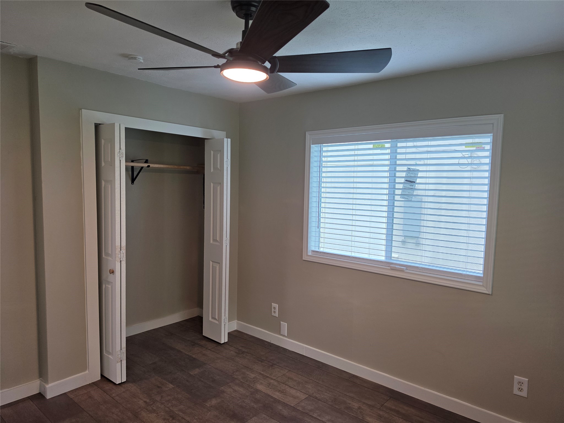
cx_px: 282
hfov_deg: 73.9
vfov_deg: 58.9
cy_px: 212
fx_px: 375
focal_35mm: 23
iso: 100
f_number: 1.4
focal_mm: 6.5
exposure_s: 1/180
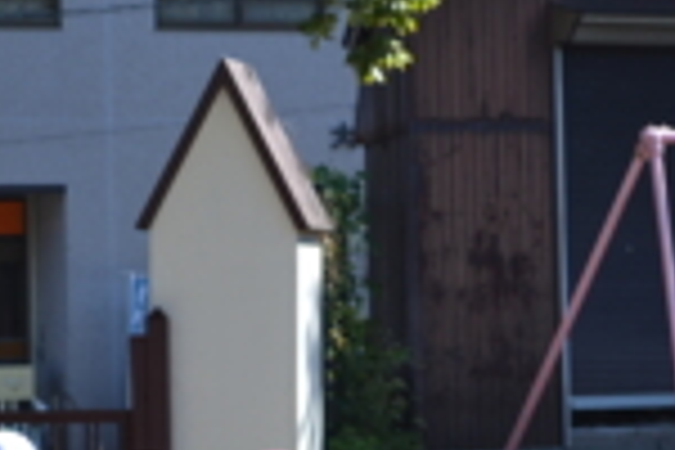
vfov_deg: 6.2
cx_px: 356
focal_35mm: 220
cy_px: 574
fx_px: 4131
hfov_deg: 9.3
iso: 100
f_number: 6.3
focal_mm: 55
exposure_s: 1/160
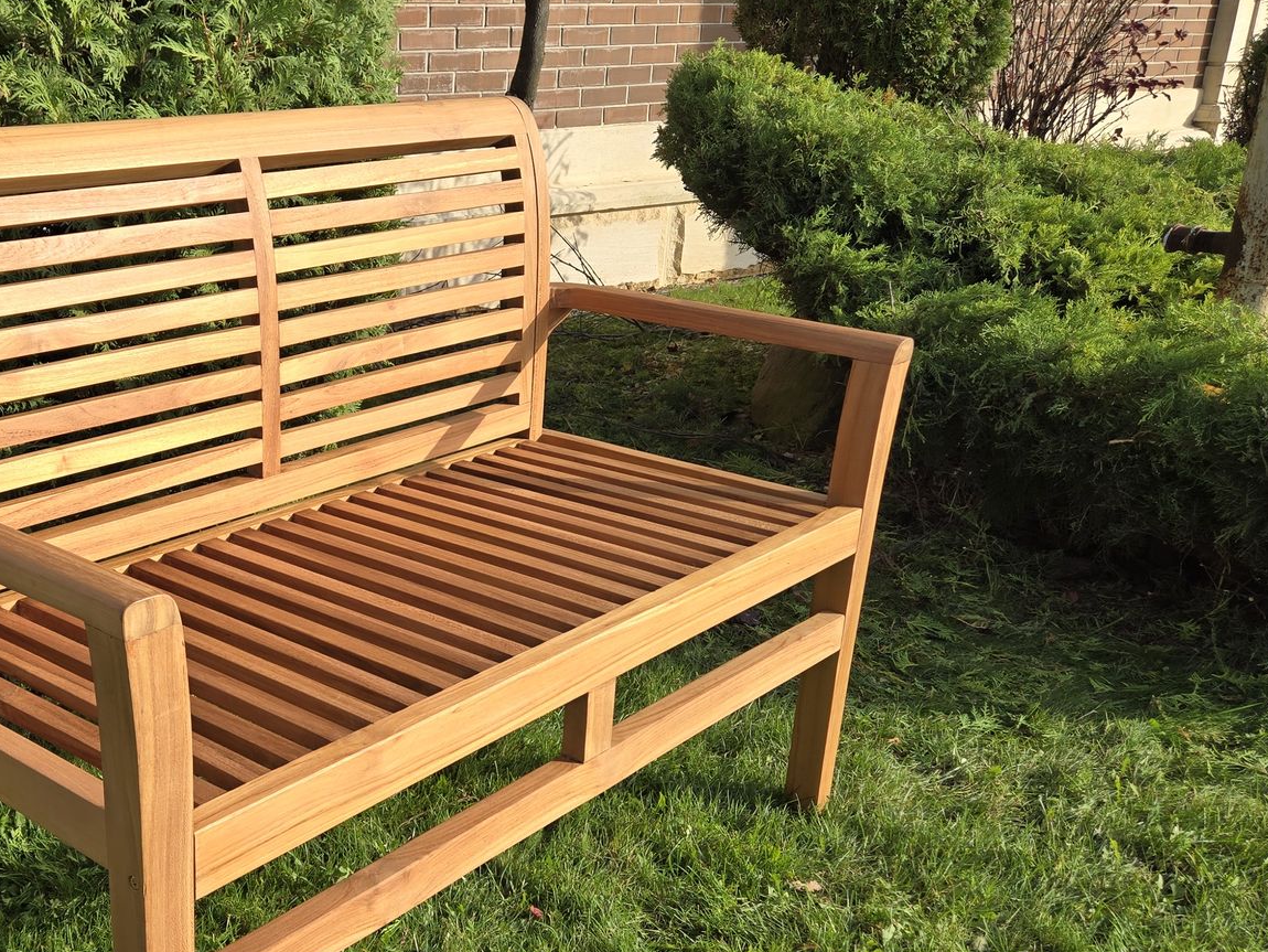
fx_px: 1466
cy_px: 571
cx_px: 322
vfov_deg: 35.8
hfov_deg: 45.2
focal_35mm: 40
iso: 25
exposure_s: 1/763
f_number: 1.8
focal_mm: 5.4
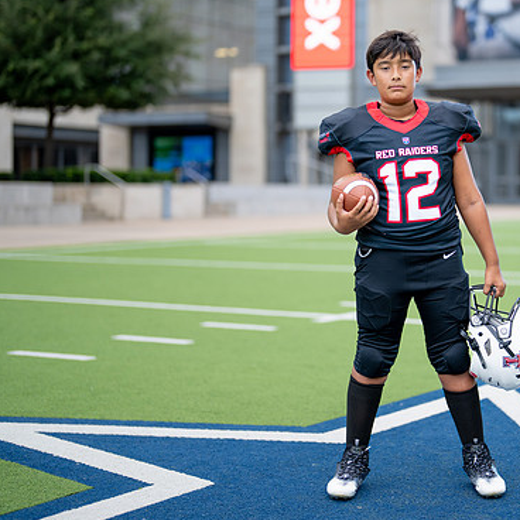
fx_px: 1394
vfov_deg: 21.1
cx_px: 429
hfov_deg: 20.8
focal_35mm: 82
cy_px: 225
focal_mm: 50
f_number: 1.2
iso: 100
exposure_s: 1/1250
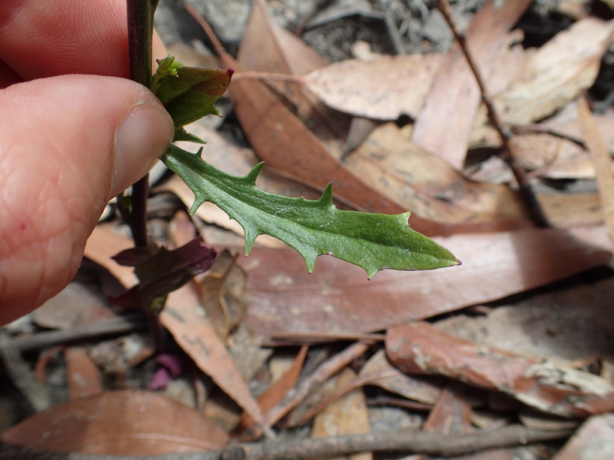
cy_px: 230
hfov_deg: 60.0
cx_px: 307
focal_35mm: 30
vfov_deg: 46.8
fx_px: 532
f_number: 3.2
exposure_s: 1/320
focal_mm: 5.5
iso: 100
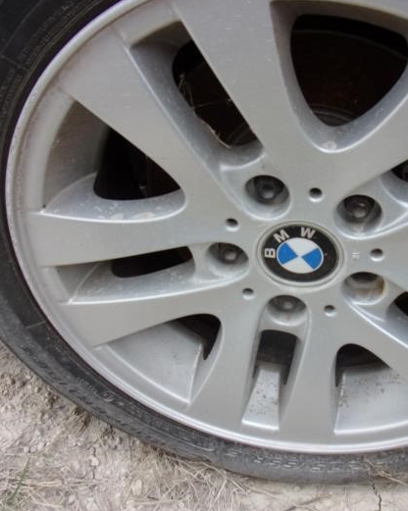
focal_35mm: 36
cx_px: 296
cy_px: 254
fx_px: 544
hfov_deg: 40.2
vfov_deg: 50.3
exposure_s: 1/170
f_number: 3.3
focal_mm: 4.3
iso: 80
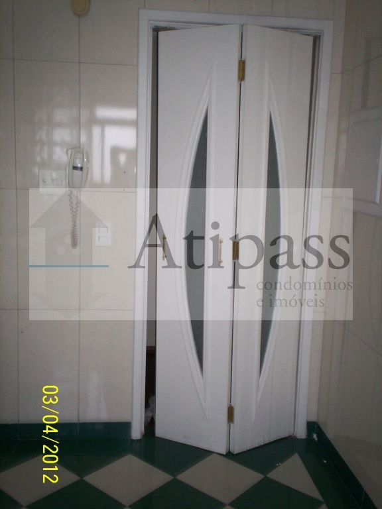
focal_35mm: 36
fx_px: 530
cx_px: 191
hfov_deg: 39.7
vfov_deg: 51.4
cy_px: 254
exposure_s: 1/60
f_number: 4.5
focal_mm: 6
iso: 140
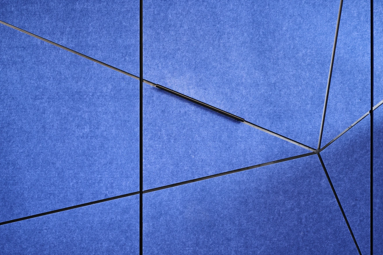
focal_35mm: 37
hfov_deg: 51.9
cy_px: 132
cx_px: 201
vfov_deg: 35.9
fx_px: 393
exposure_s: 1/50
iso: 400
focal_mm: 35
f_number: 3.2
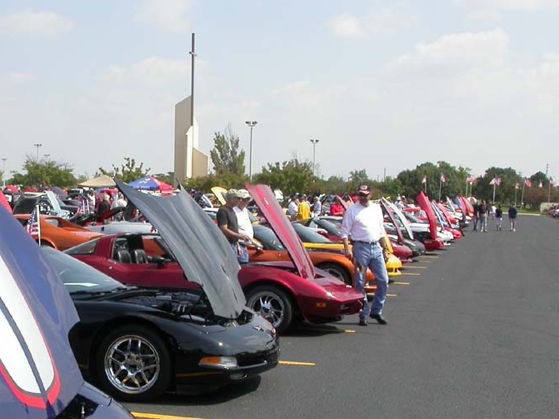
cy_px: 307
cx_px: 150
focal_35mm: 58
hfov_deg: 32.7
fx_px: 936
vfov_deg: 25.0
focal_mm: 7.85
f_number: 7.5
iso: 100
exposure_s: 1/270
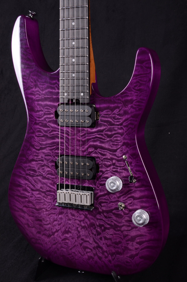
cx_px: 94
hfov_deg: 25.6
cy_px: 141
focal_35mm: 52
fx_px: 411
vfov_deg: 37.9
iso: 200
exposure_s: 1/200
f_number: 13
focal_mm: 35
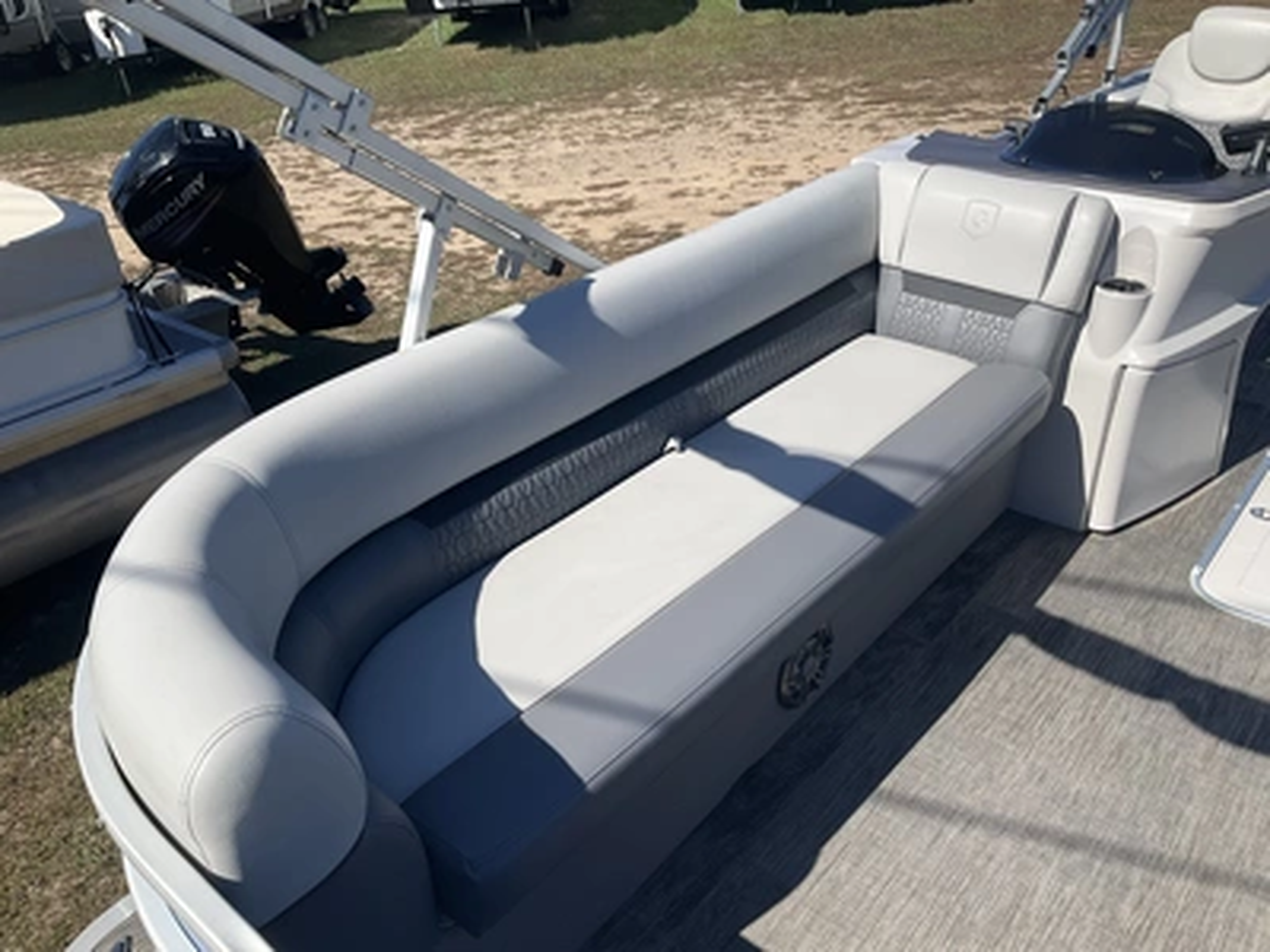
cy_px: 476
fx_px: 1064
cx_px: 635
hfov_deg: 61.7
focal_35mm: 29
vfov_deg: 48.2
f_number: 1.8
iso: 25
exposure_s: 1/2141
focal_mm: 3
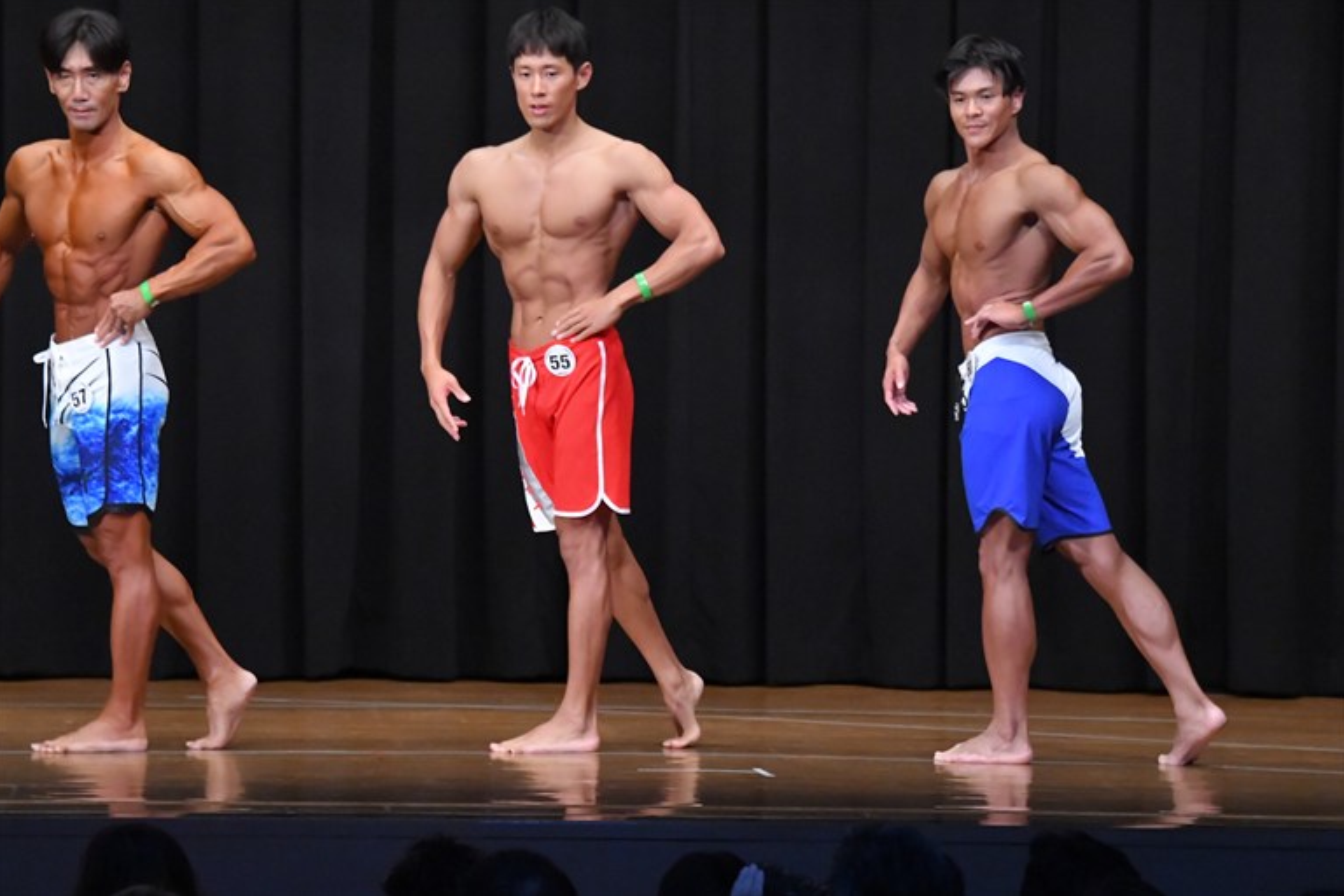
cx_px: 671
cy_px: 446
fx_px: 8175
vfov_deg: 6.3
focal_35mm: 219
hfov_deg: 9.4
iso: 8000
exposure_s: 1/400
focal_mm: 145
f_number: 5.6
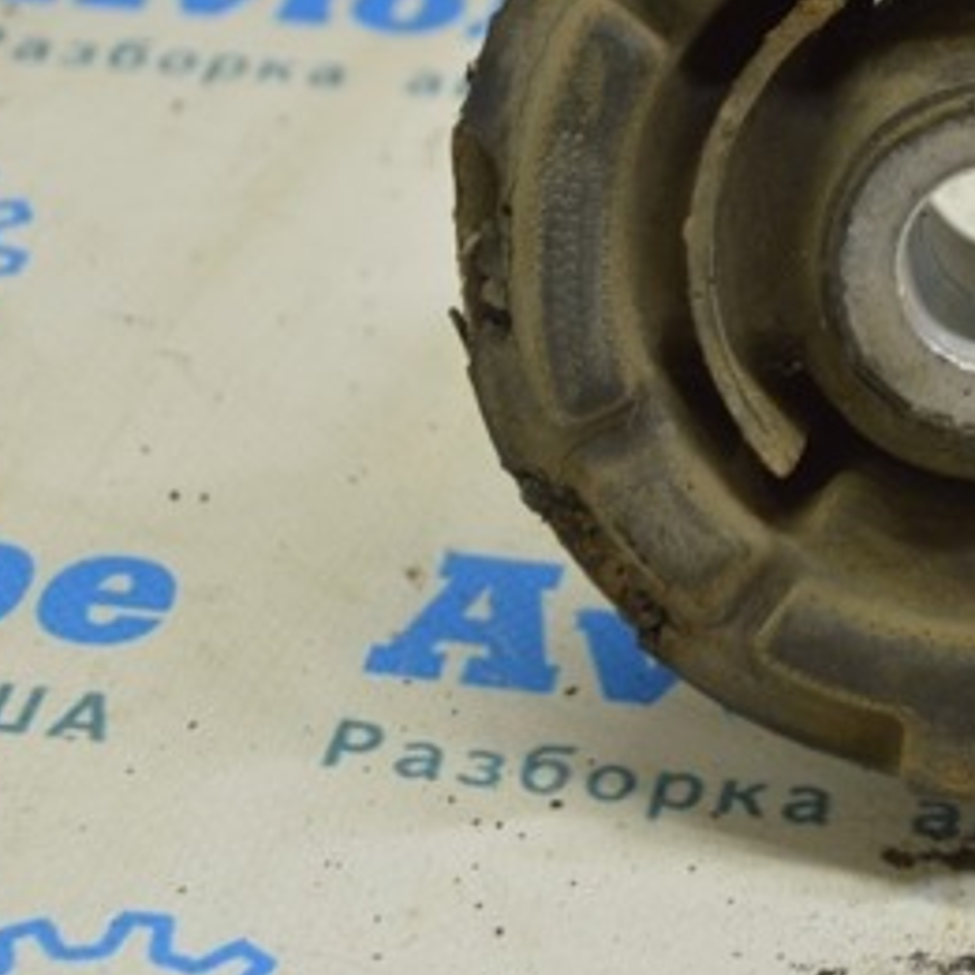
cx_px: 900
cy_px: 233
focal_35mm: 125
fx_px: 3983
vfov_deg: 13.9
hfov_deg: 13.8
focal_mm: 40
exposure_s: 1/20
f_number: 5.6
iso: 400
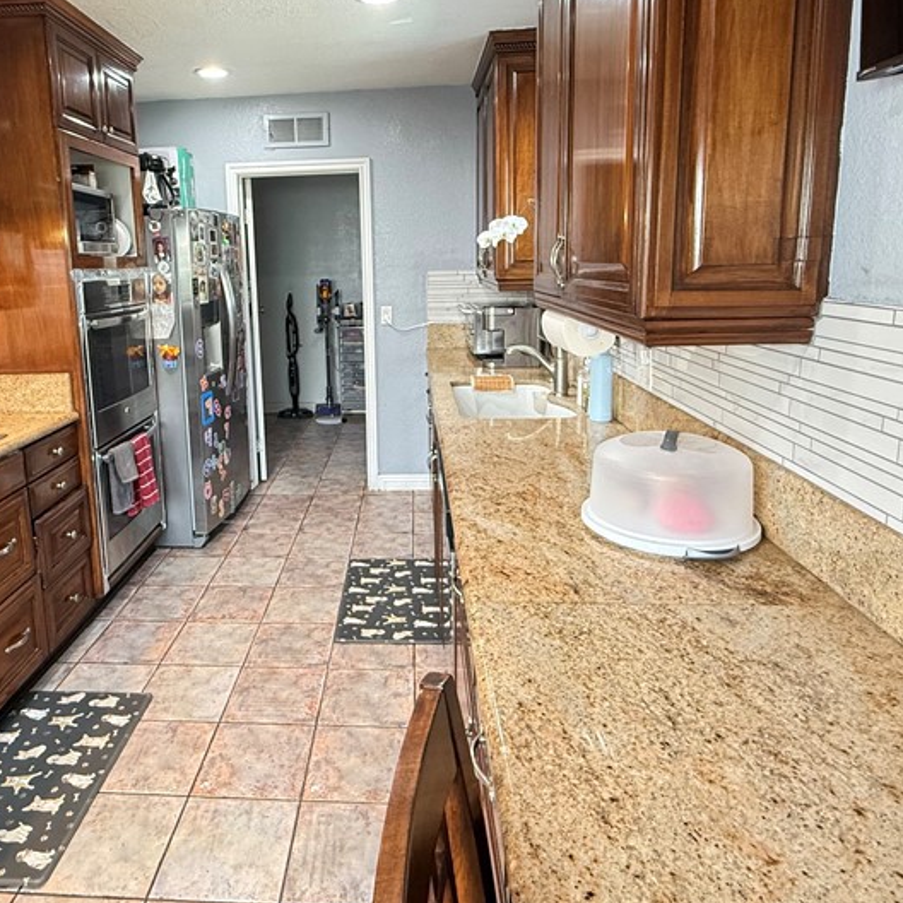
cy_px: 373
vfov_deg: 64.6
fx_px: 708
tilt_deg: -9.3
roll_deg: +1.5
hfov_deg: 64.4
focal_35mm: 24
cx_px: 359
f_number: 2.2
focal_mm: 2.22
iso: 400
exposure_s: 1/60
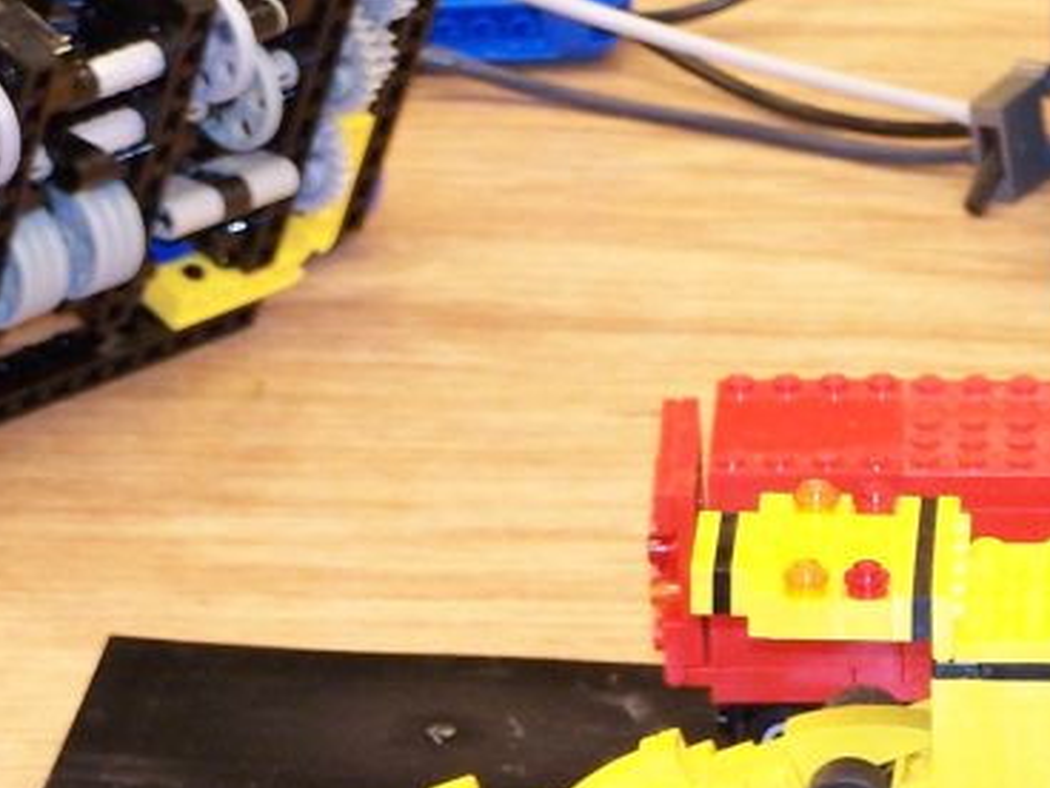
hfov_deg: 6.1
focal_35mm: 326
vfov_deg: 4.5
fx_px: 9888
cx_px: 1027
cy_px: 1048
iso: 140
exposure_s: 1/4
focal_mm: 19.4
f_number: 3.2
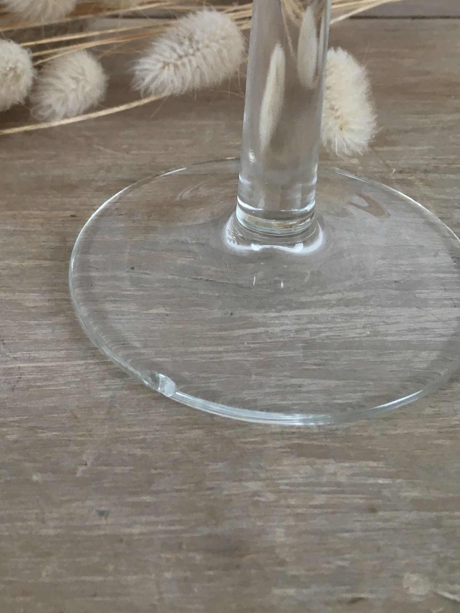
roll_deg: -0.3
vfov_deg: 36.5
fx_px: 922
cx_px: 112
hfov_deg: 27.6
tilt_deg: -33.1
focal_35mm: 52
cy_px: 207
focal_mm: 4.15
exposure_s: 1/33
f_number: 2.2
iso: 32
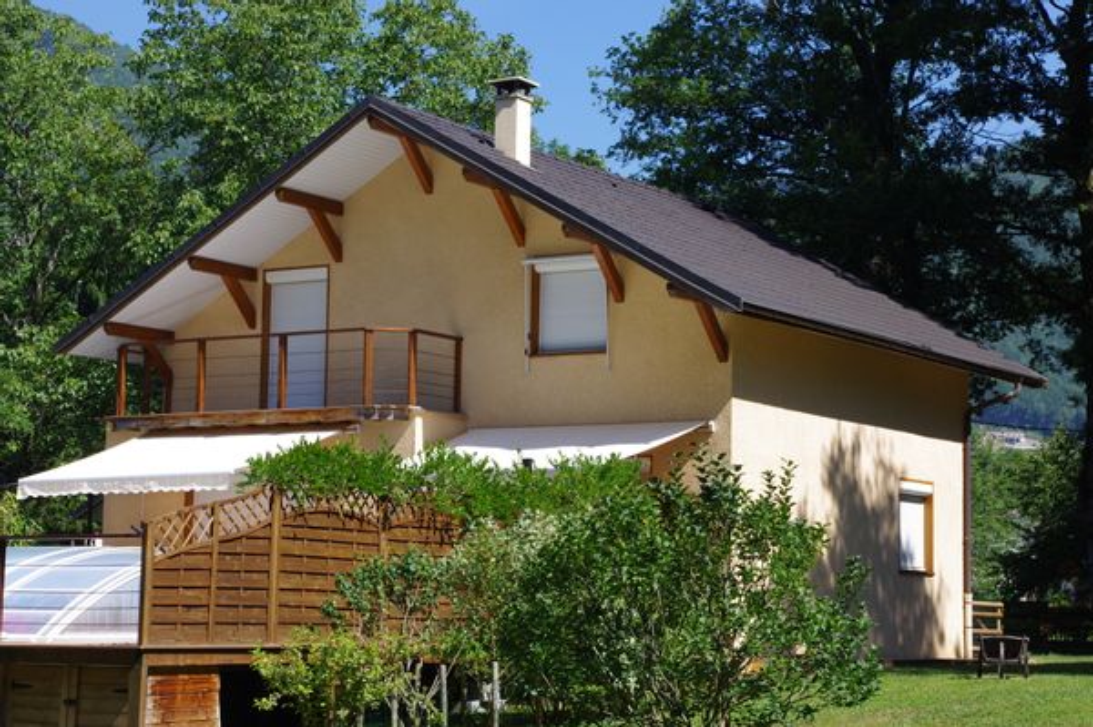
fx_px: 2488
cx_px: 546
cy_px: 364
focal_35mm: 82
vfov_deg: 16.6
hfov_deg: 24.8
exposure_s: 1/200
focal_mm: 55
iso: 200
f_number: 11
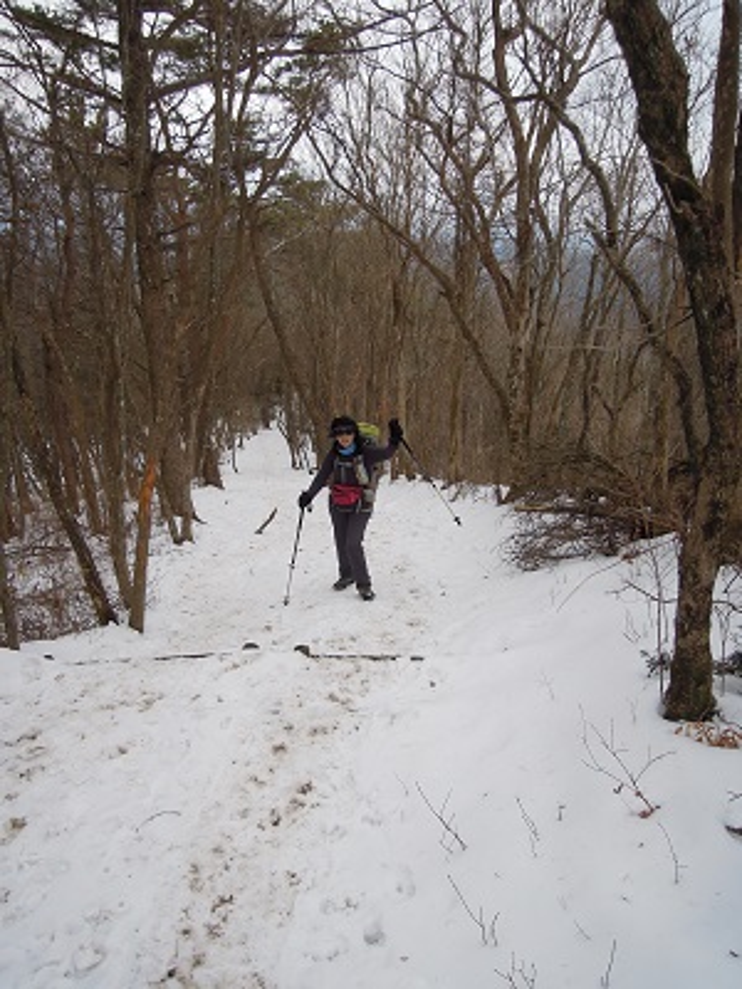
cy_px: 494
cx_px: 371
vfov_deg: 71.6
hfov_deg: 56.8
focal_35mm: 24
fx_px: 686
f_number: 2.8
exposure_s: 1/1250
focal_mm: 4.3
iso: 160
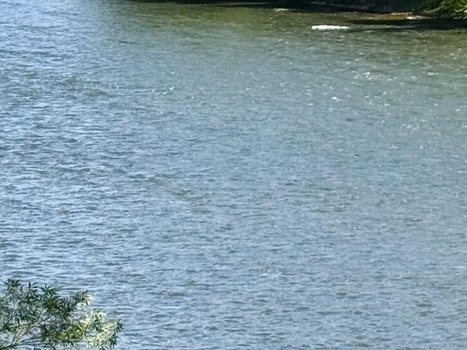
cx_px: 208
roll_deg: +0.6
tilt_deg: -4.7
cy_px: 28
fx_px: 2685
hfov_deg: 9.9
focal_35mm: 199
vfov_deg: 7.4
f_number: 1.78
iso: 64
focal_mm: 6.76
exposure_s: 1/2415
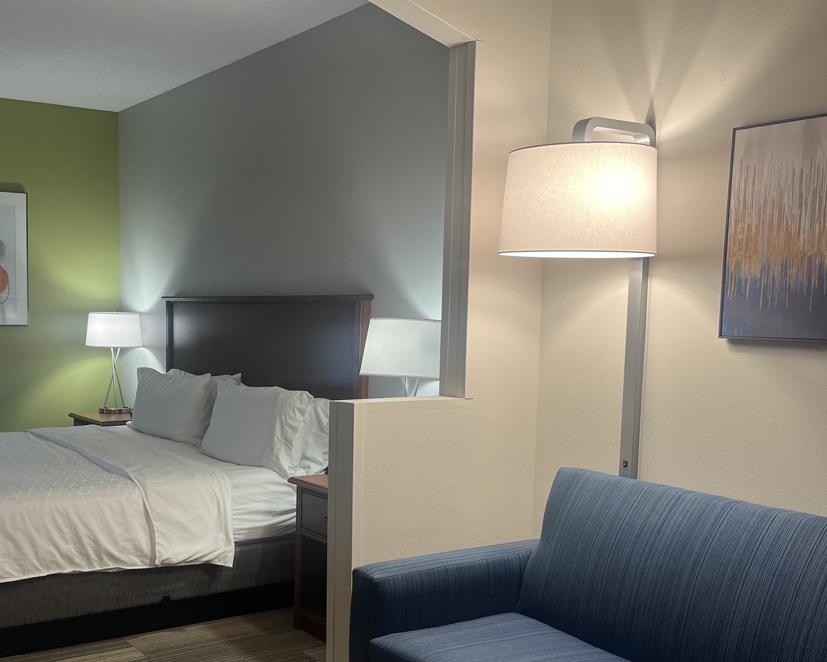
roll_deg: -0.7
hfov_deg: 47.0
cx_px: 264
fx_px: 930
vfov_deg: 39.0
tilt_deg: -5.6
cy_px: 399
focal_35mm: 38
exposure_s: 1/120
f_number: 1.6
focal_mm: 5.1
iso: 125
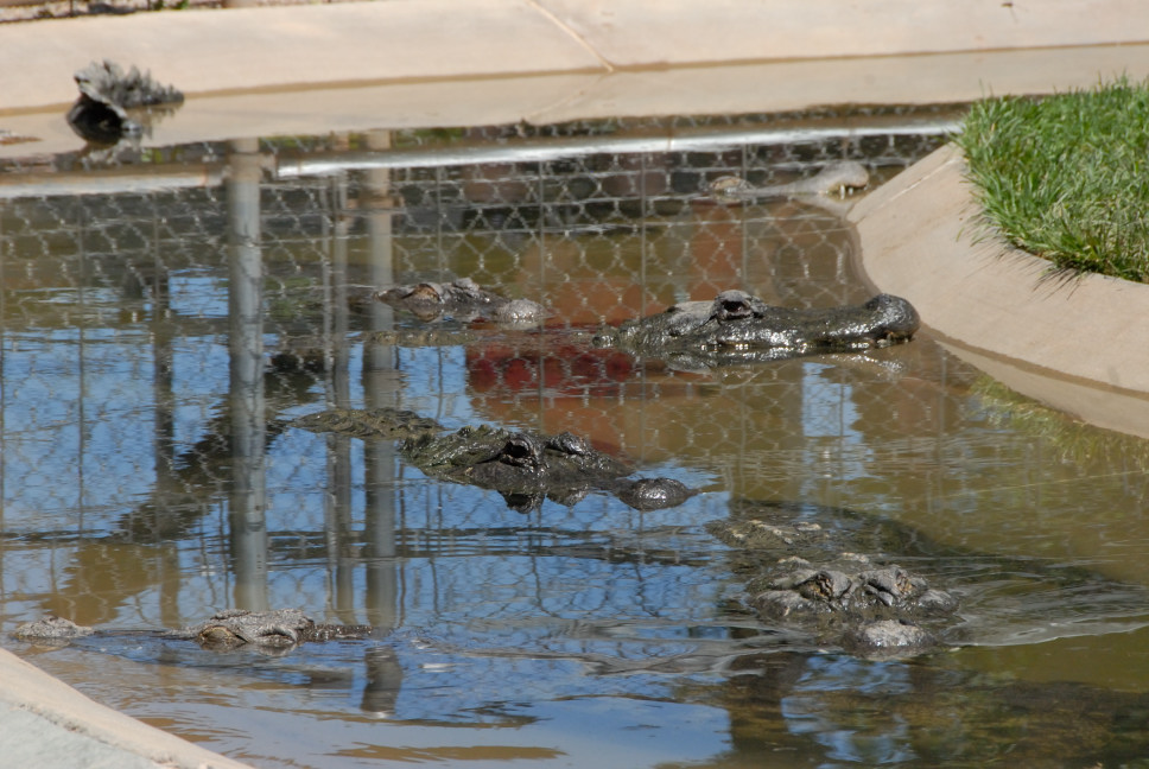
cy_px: 384
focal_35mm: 255
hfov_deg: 8.1
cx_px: 574
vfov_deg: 5.4
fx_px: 8148
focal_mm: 170
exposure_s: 1/640
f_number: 13
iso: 800
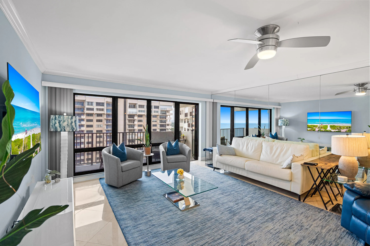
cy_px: 123
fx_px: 164
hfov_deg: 96.7
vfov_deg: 73.7
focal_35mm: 16
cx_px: 185
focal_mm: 16
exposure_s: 1/15
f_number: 4.5
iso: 640
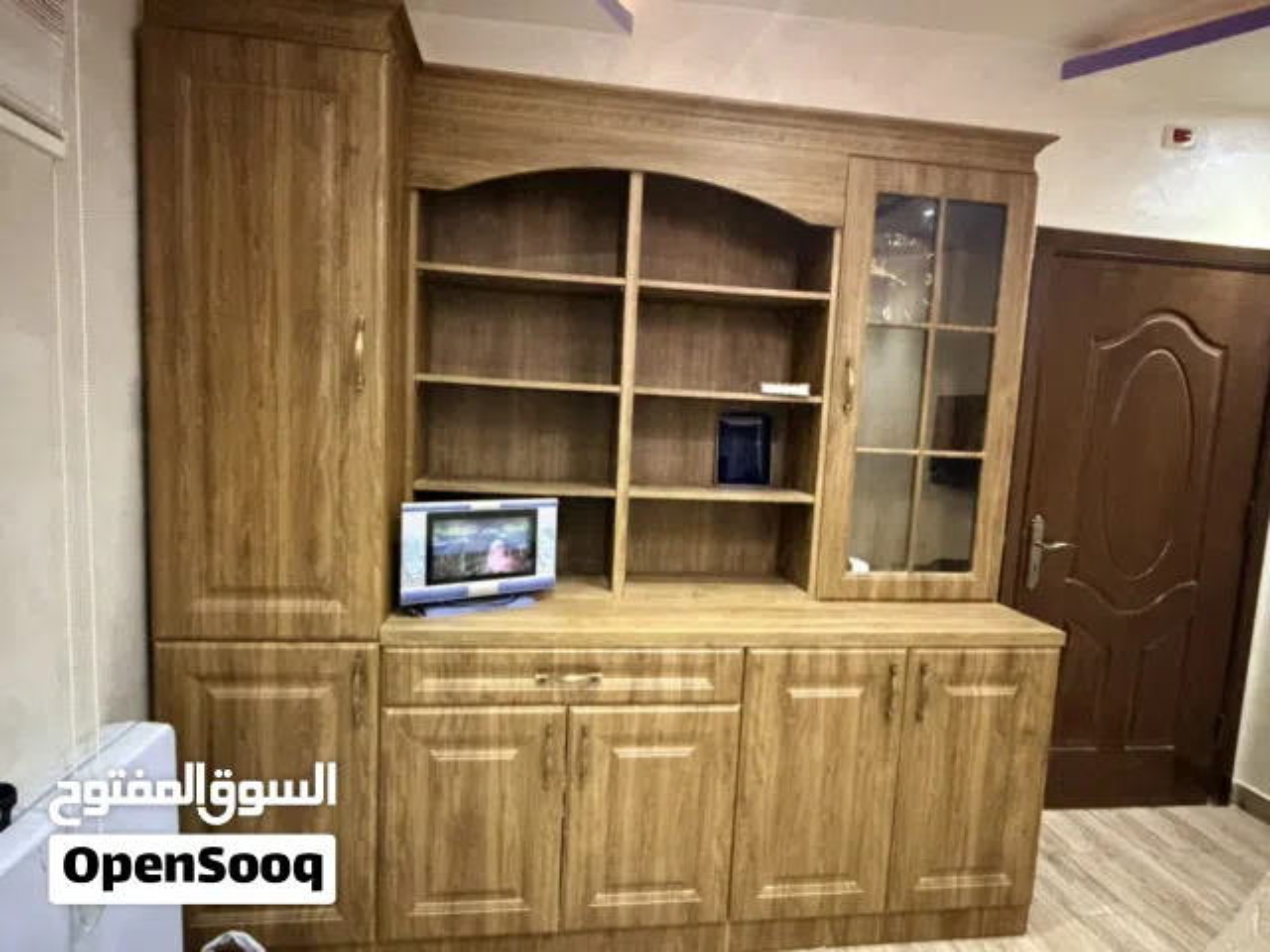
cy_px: 476
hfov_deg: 102.1
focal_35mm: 14
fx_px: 514
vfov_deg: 85.7
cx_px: 635
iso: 1000
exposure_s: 1/33
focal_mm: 2.22
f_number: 2.2
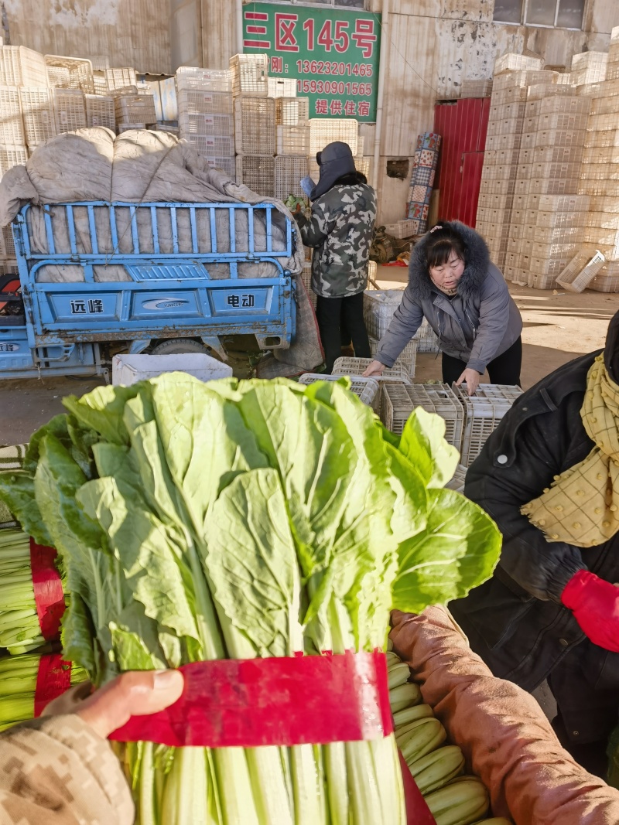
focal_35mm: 27
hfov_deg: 51.3
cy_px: 412
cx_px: 310
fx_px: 644
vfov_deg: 65.3
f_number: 1.9
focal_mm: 6.67
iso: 50
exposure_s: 1/389
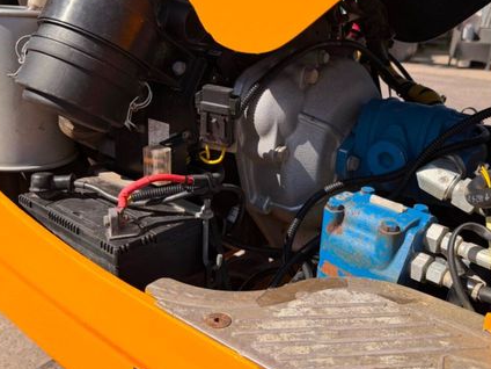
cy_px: 153
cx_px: 273
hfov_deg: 53.8
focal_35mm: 34
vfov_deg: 41.7
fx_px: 482
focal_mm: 6.76
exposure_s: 1/3759
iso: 80
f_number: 1.78
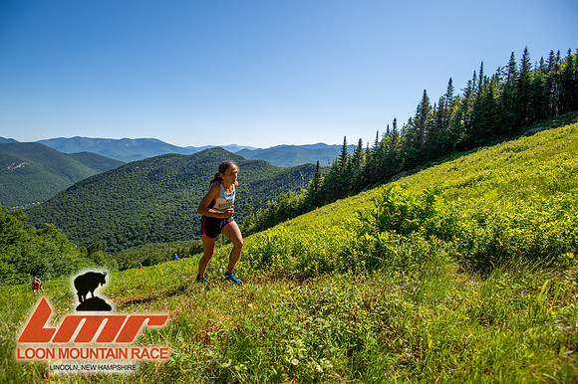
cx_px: 289
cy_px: 192
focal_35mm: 16
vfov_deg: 73.7
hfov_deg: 96.8
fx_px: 257
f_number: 5
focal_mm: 16
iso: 100
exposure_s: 1/640
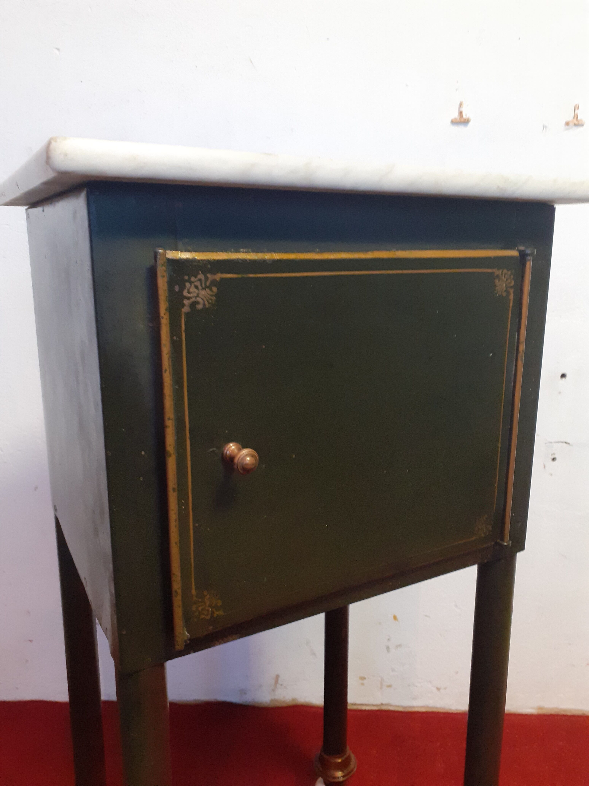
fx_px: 613
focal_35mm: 27
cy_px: 393
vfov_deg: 65.3
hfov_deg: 51.4
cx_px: 294
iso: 200
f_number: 1.9
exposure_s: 1/25
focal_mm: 3.6
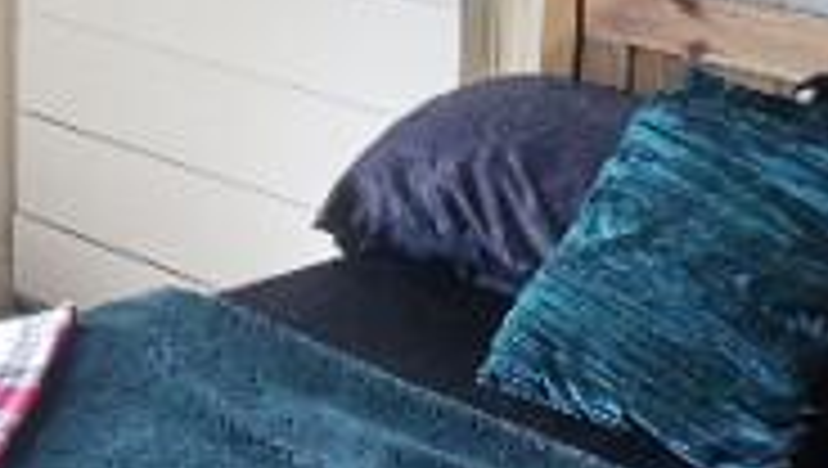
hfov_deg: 20.5
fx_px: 2264
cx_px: 184
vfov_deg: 11.4
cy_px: -198
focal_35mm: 103
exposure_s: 1/50
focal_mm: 2.26
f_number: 2.2
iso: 200
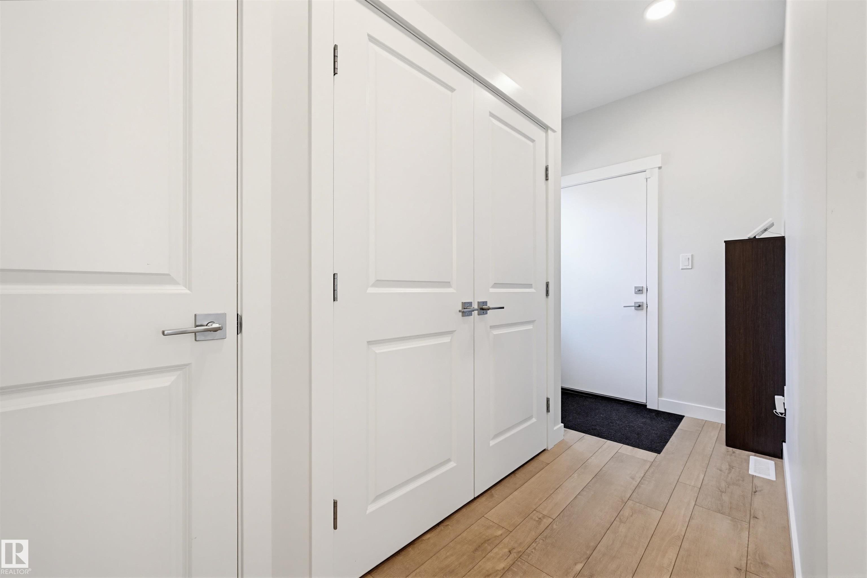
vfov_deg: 79.2
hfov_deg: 102.3
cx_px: 434
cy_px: 289
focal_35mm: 14
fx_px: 349
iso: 400
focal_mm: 14.5
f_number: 8
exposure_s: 1/13
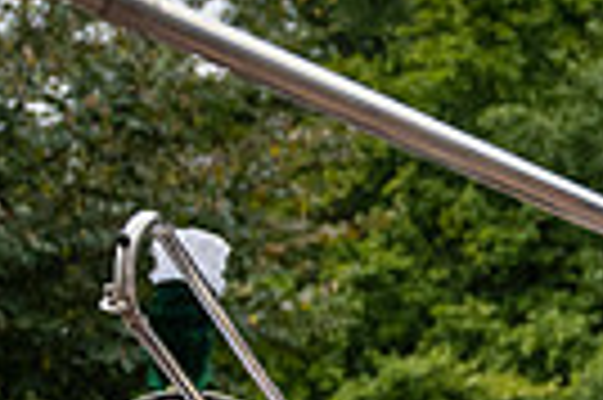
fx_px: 1740
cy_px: 461
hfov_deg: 16.1
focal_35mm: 104
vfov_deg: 12.8
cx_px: 1138
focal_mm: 24
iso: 640
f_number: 4
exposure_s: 1/1600
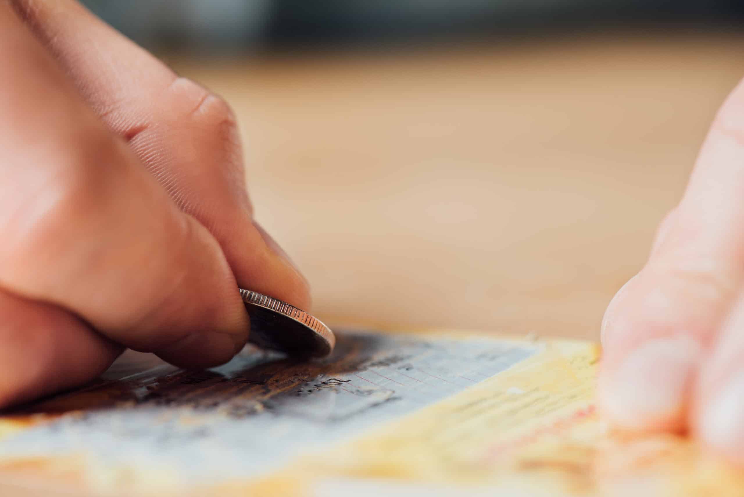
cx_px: 372
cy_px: 248
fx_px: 2171
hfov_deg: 19.4
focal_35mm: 105
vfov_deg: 13.1
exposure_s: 1/200
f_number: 8
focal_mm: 105
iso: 100
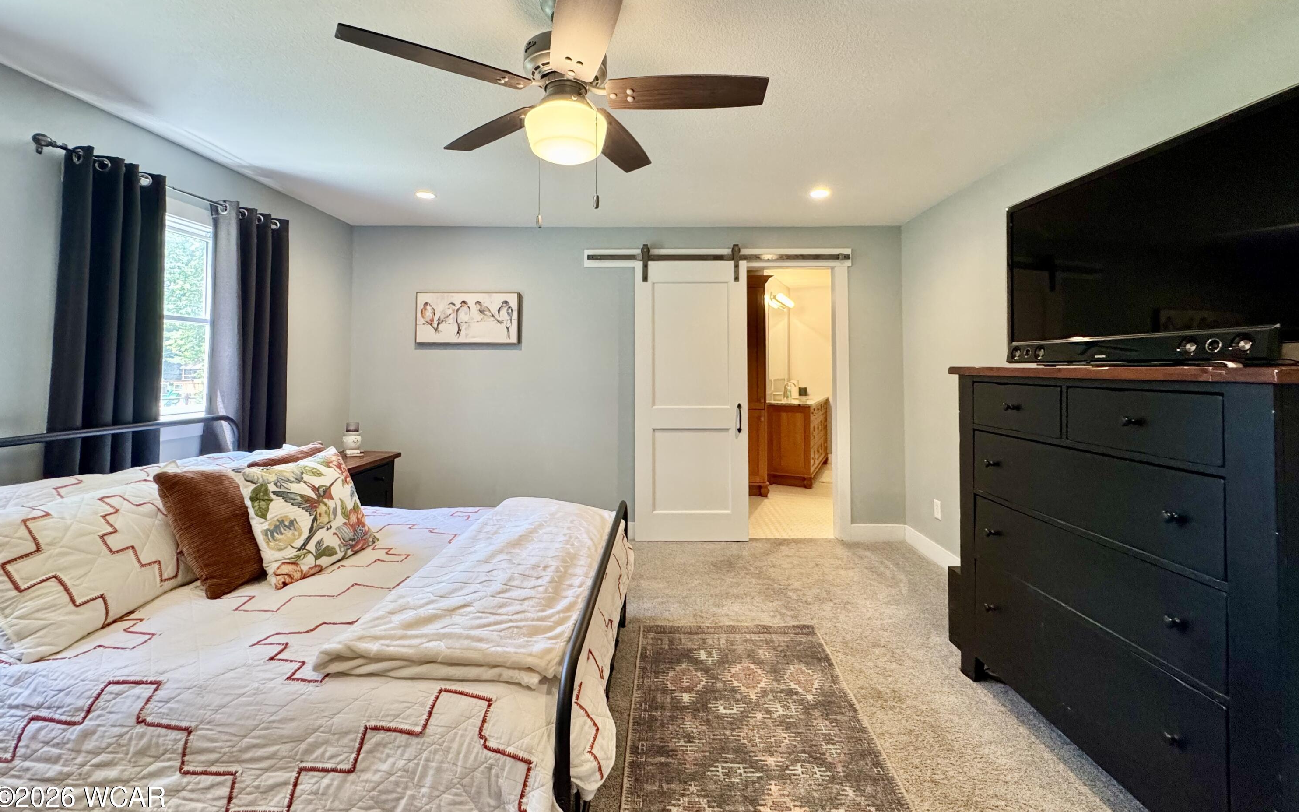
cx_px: 648
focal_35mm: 15
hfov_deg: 101.5
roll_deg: -0.1
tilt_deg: +1.8
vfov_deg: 74.4
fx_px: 531
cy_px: 350
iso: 320
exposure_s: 1/120
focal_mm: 2.22
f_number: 2.2
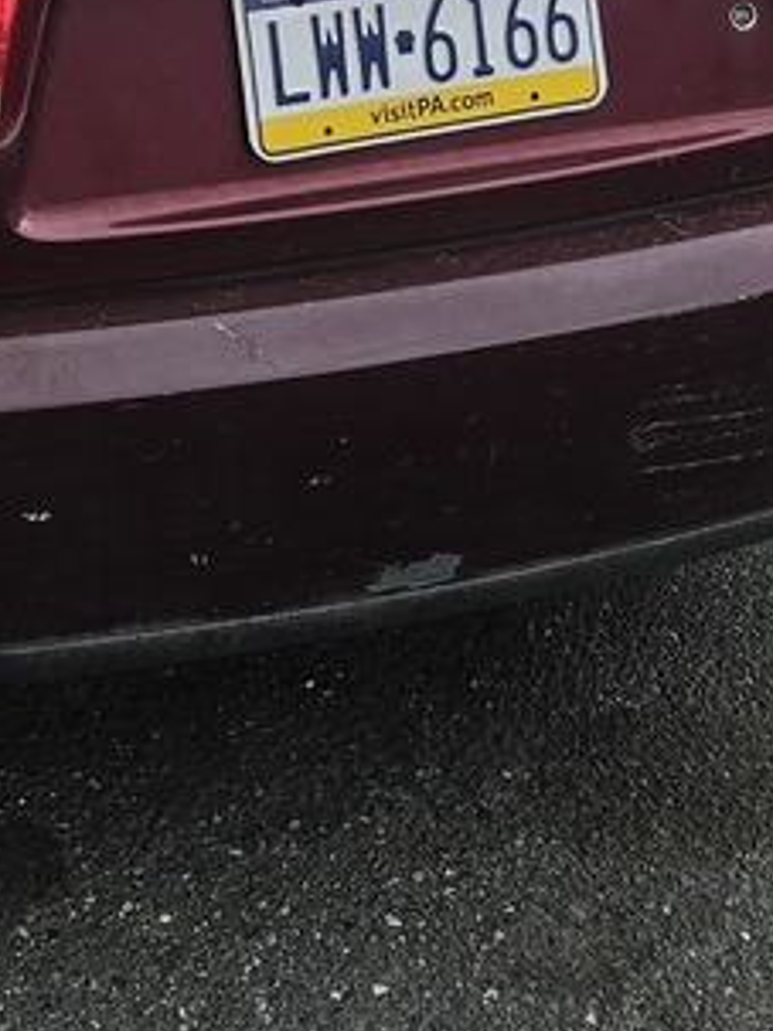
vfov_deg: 20.8
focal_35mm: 91
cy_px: -24
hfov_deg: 16.1
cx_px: 143
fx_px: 2711
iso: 25
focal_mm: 5.4
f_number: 1.8
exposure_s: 1/756
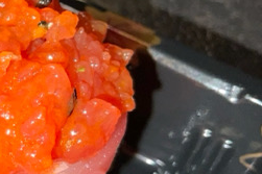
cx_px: -147
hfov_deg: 18.5
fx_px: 698
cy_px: 94
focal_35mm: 96
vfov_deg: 14.2
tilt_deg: -45.3
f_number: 1.8
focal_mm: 3
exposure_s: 1/97
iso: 16
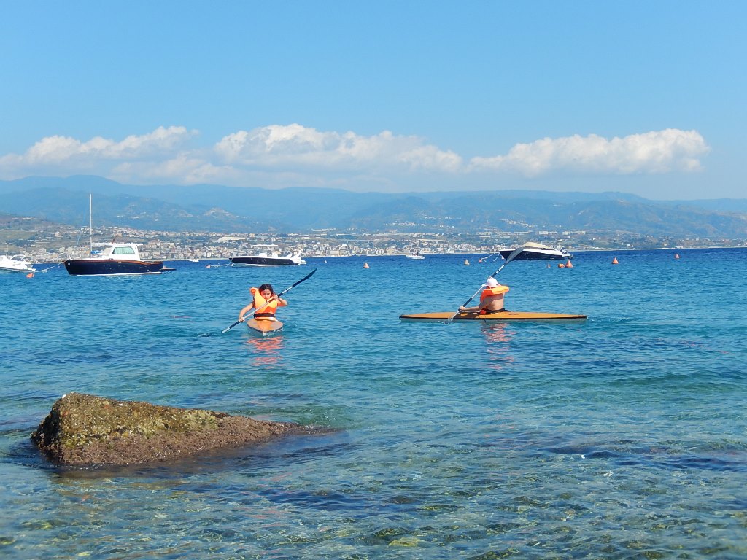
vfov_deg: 25.2
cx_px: 374
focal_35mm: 58
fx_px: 1252
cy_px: 280
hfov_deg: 33.2
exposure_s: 1/800
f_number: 4.6
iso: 125
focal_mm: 10.4
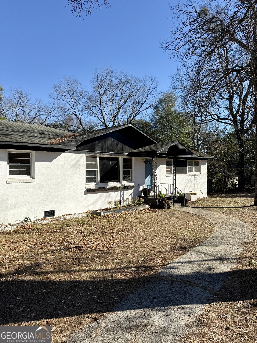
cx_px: 128
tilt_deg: +0.1
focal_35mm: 24
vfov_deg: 71.6
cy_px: 172
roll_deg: -0.6
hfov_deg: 56.8
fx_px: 238
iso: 80
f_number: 1.78
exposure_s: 1/3425
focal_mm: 6.76
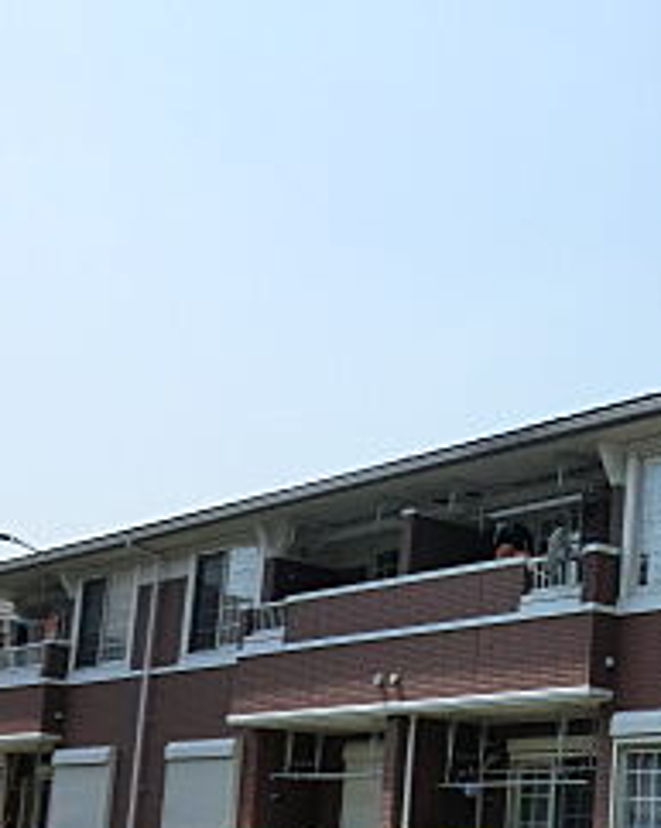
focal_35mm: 62
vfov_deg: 30.0
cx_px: 877
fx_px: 1519
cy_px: 630
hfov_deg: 21.9
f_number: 7.5
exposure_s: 1/320
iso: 80
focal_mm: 4.3
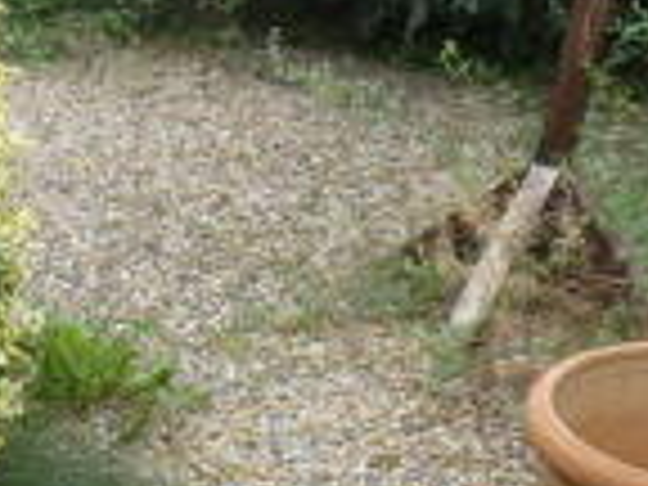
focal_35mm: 81
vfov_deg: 17.6
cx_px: -263
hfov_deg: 21.2
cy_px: 529
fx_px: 1516
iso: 80
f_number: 5
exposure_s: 1/80
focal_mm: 3.6
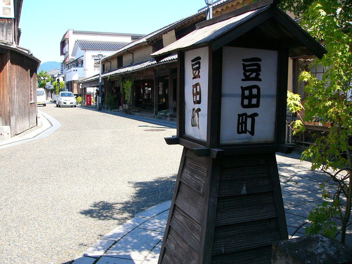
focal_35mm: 36
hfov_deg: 51.4
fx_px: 366
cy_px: 132
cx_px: 176
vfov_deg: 39.7
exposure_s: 1/640
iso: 100
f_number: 2.8
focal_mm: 6
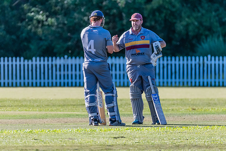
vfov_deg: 2.0
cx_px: 113
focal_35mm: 692
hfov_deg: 3.0
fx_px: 4346
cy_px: 59
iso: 2000
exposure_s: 1/4000
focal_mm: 500
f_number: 6.3
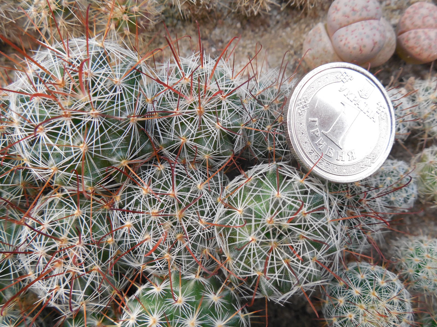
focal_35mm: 31
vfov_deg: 45.4
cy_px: 164
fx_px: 391
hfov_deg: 58.4
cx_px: 218
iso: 320
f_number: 3.6
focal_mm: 5.6
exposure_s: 1/30
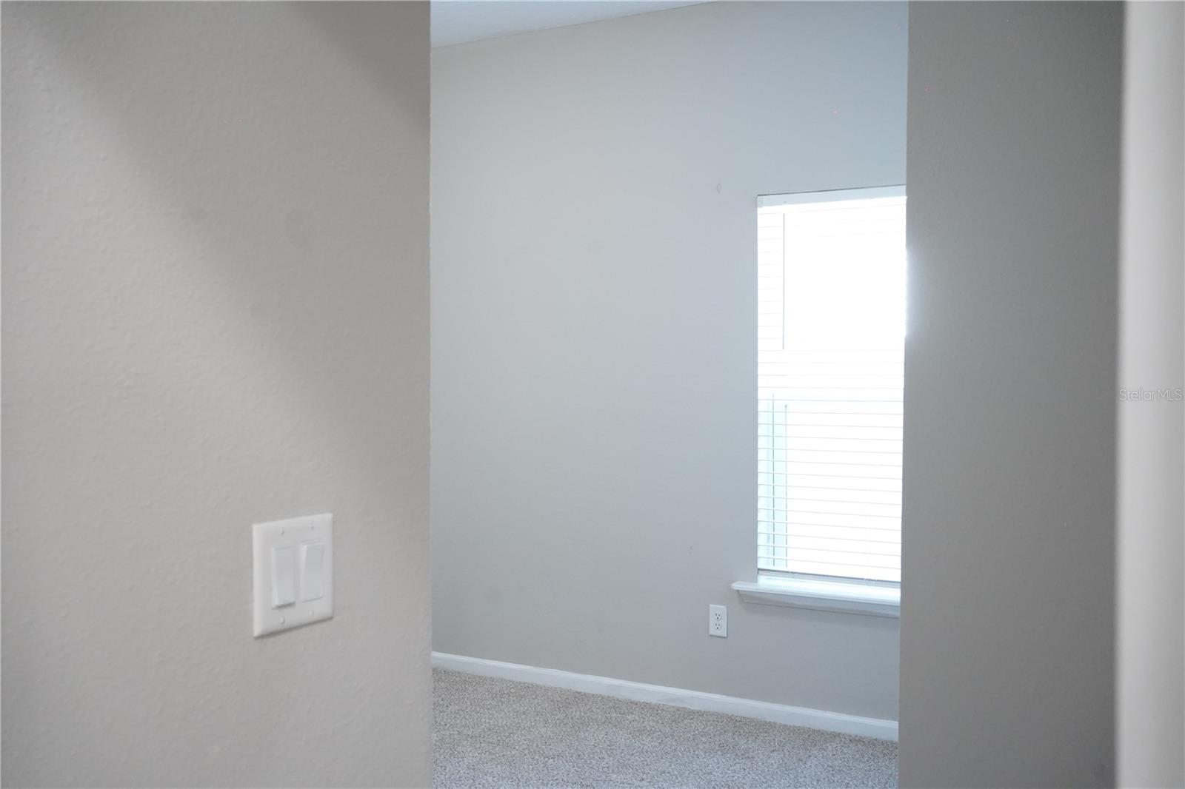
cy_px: 394
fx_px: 1152
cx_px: 592
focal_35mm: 35
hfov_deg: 54.4
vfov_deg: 37.8
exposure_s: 1/60
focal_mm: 35
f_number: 6.3
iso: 6400
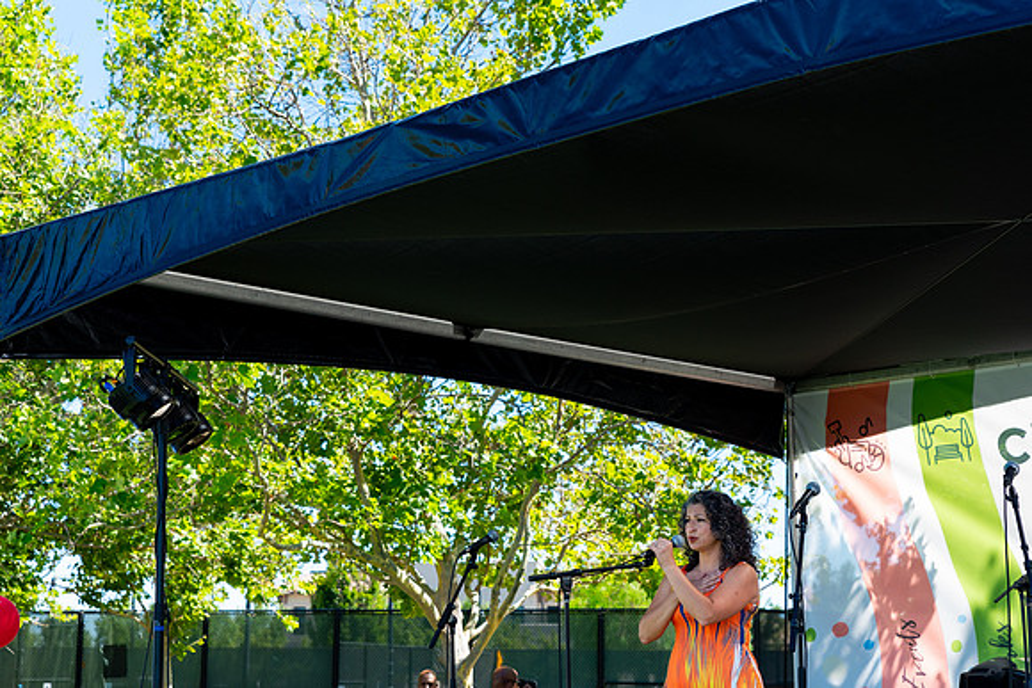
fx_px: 2007
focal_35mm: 70
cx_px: 516
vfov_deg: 19.5
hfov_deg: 28.8
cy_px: 344
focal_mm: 70
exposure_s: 1/640
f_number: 5.6
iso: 320
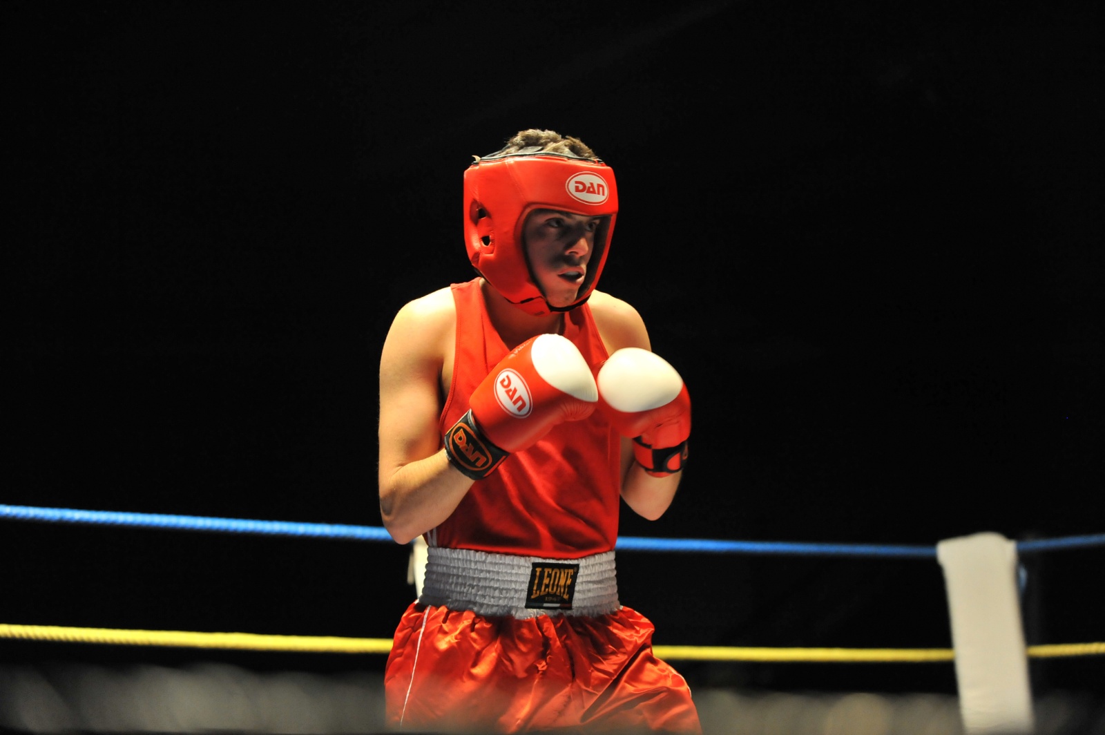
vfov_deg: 17.5
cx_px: 552
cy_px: 368
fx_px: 2392
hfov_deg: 26.0
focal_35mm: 78
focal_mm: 78
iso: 3200
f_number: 2.8
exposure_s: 1/320
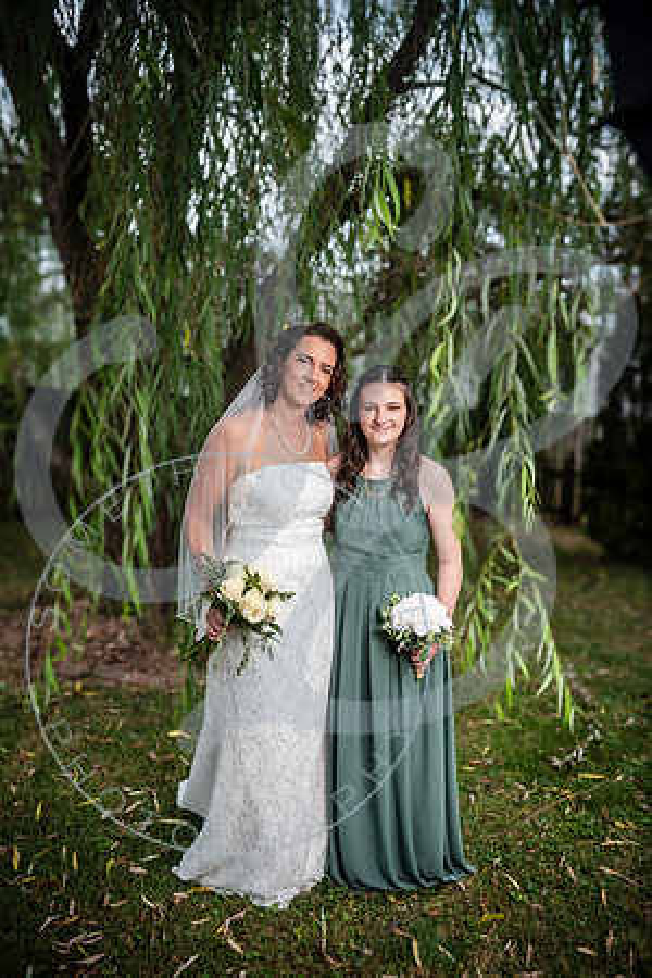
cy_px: 489
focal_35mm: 28
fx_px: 761
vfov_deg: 65.5
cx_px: 326
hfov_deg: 46.4
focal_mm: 28
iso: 100
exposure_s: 1/250
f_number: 2.8
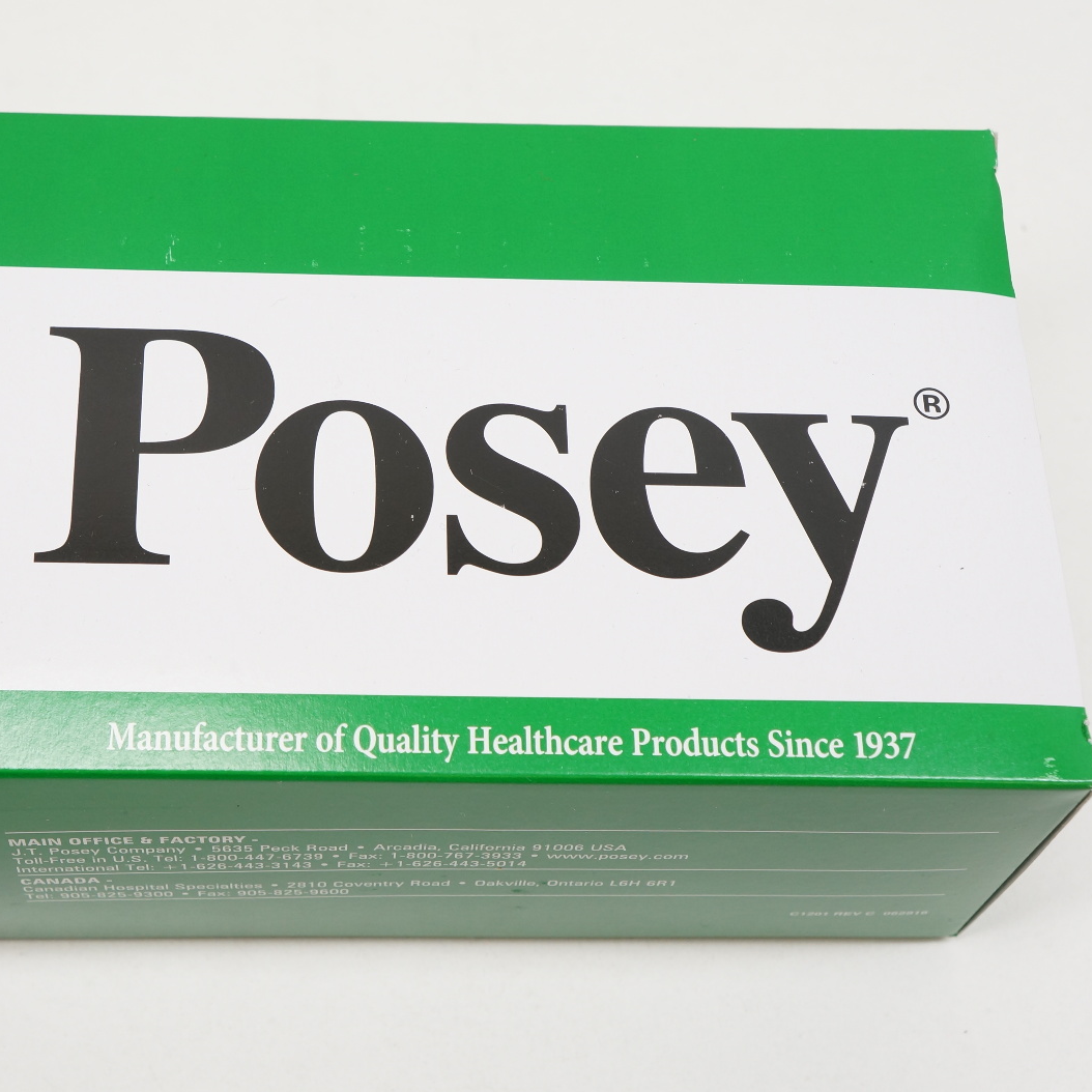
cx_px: 377
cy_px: 542
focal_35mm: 58
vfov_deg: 29.6
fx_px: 2070
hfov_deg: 29.4
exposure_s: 1/60
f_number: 6.3
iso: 400
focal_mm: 30
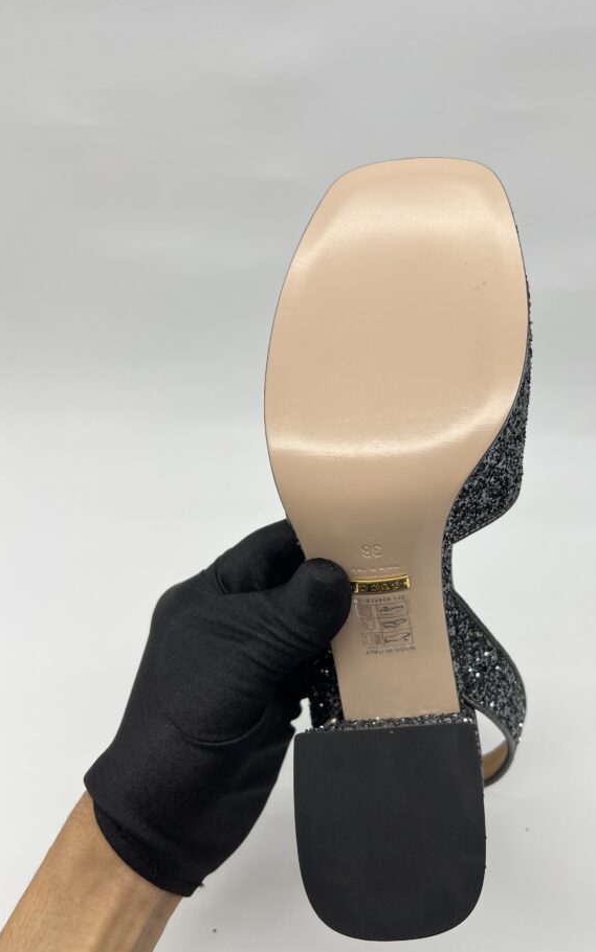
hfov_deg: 40.2
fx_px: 805
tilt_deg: -41.5
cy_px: 524
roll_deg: -0.2
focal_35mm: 31
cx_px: 383
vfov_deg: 61.1
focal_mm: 5.7
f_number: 1.5
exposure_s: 1/233
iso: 40
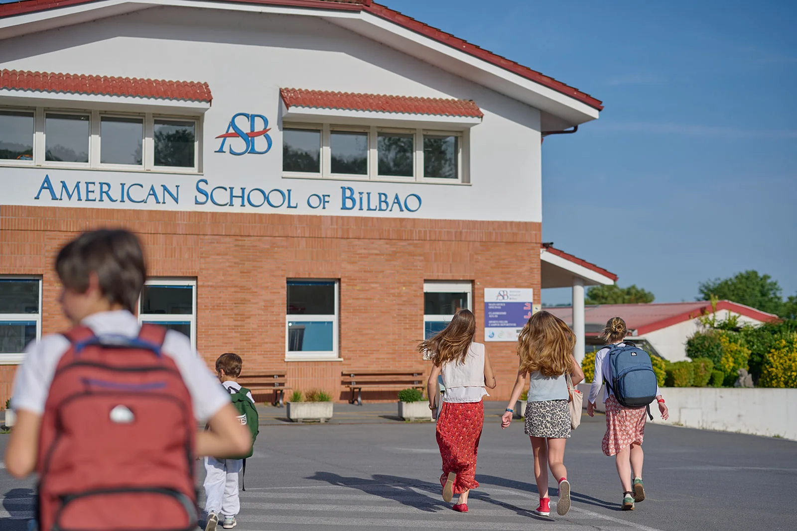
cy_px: 266
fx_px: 1107
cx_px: 398
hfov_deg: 39.6
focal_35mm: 50
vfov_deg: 27.0
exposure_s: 1/8000
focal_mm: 50
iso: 64
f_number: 2
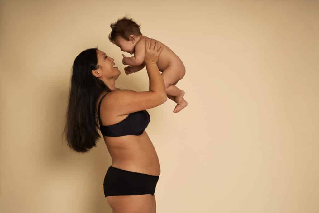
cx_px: 160
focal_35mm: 50
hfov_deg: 39.6
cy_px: 106
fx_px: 443
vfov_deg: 27.0
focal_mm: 50
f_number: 6.3
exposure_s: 1/125
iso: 64
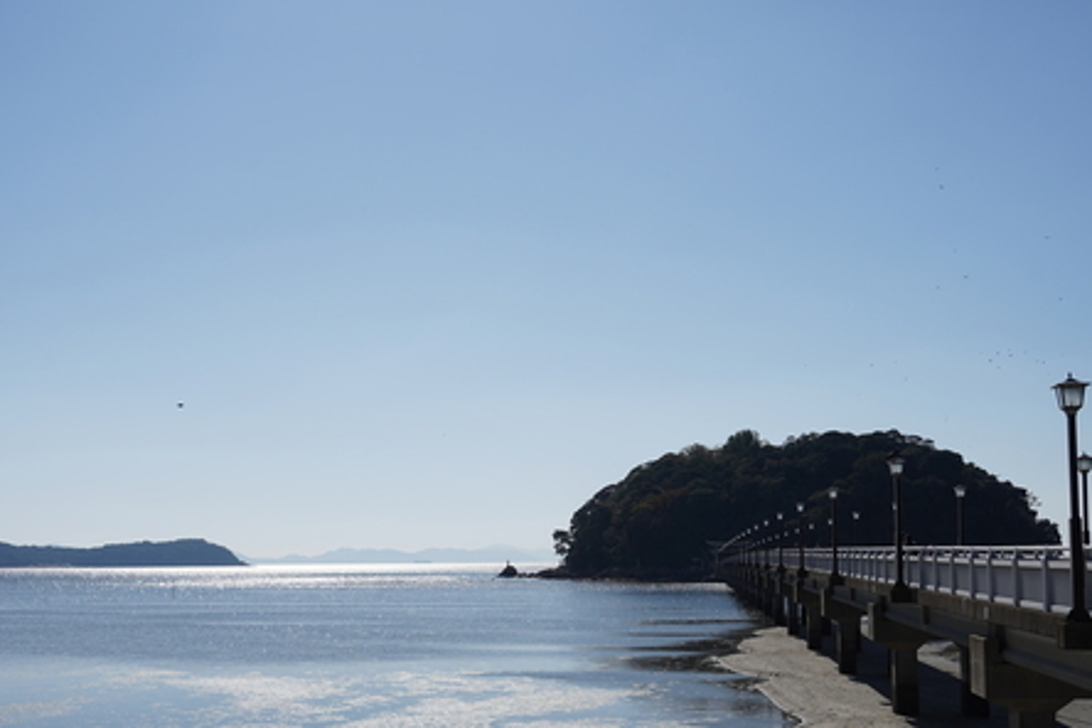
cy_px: 480
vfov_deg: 26.9
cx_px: 440
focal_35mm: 50
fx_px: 1517
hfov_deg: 39.4
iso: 100
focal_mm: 37
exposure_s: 1/1000
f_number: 8
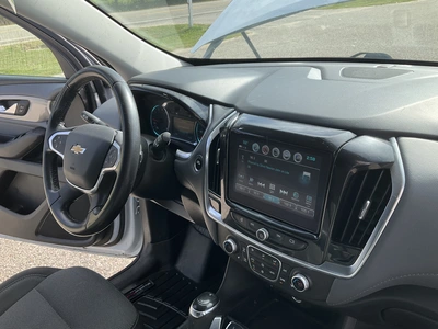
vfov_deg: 48.2
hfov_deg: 61.7
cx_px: 219
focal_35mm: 29
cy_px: 164
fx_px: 367
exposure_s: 1/556
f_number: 1.8
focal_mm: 3
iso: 25
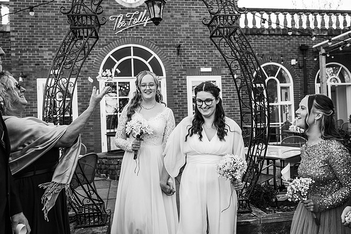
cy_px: 117
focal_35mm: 32
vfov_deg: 41.1
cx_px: 176
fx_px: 312
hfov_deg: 58.7
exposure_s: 1/640
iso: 500
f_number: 4
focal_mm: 32
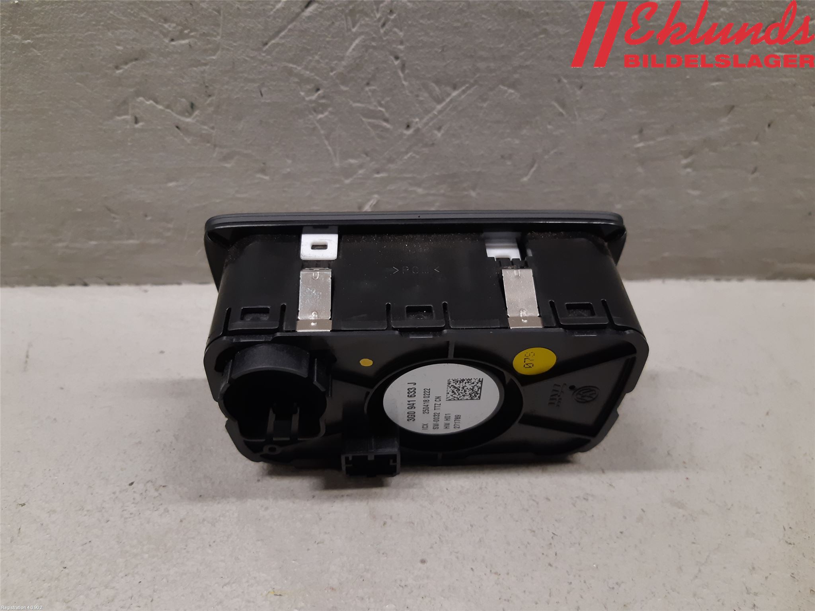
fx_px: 612
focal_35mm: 26
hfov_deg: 67.3
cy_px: 306
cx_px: 408
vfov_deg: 53.1
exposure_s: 1/50
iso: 125
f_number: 1.7
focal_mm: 3.93
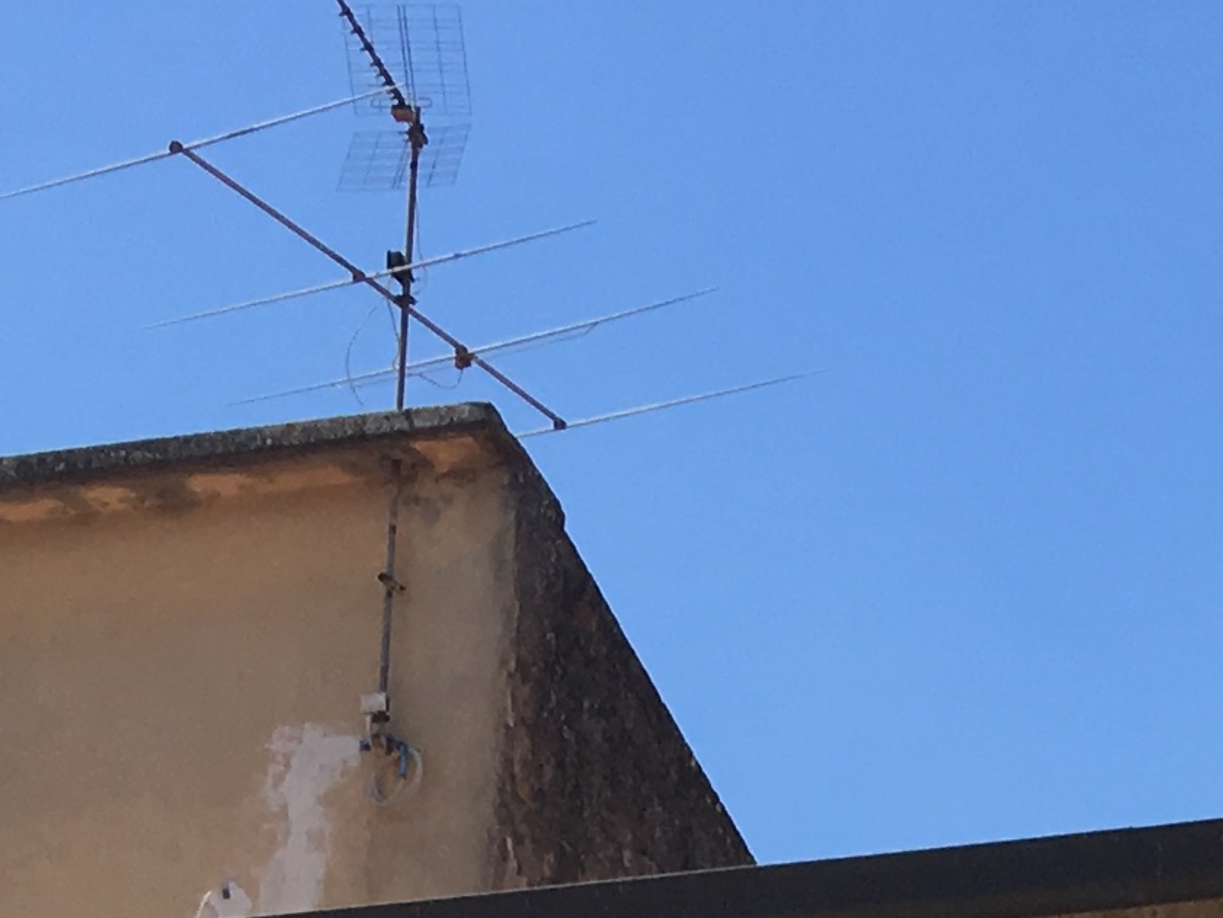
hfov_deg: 13.8
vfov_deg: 9.5
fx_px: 4912
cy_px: 2156
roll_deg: -1.4
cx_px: 1443
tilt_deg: +9.7
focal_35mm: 139
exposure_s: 1/1637
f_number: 2.2
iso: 25
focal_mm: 4.15
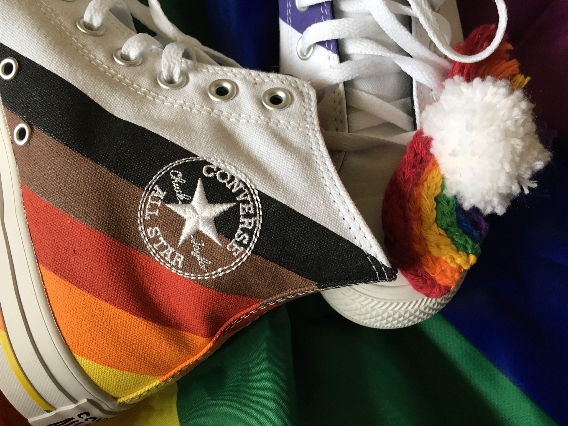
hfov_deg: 61.7
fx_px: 476
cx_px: 284
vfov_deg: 48.2
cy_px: 213
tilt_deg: -69.9
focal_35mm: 29
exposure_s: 1/33
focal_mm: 4.15
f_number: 2.2
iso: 64
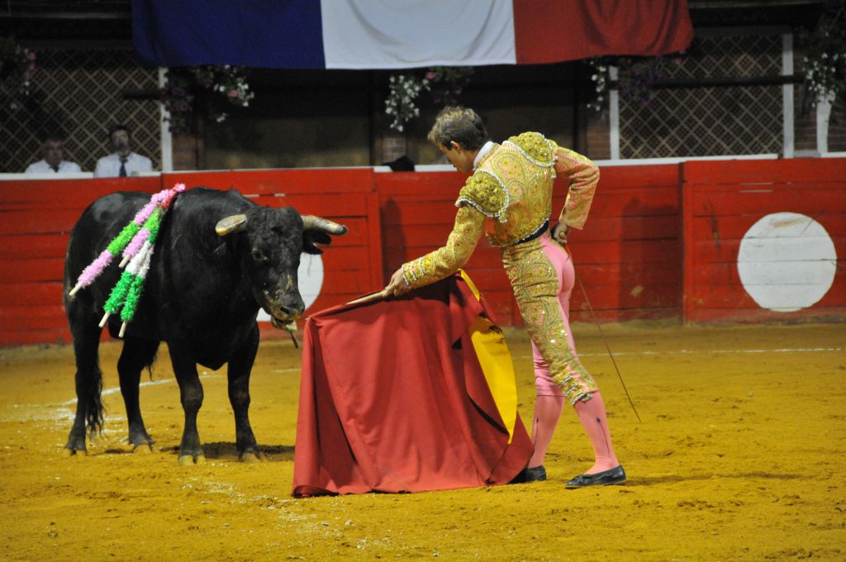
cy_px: 281
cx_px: 423
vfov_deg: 6.1
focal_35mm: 225
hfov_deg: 9.2
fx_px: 5281
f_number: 5.6
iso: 1600
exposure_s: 1/60
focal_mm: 150
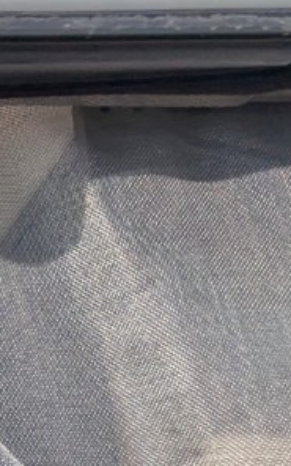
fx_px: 1015
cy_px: 645
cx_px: -477
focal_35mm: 80
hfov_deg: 11.9
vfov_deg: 22.4
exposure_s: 1/801
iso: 45
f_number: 2.2
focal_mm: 2.35
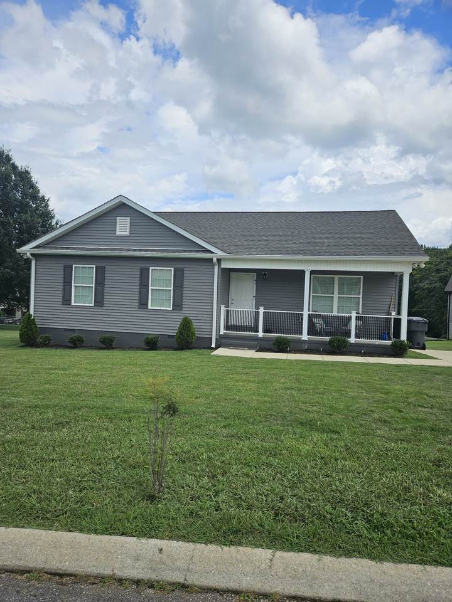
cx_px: 226
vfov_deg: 73.9
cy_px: 301
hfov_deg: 58.9
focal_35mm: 23
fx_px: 400
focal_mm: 5.4
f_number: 1.8
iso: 25
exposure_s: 1/3117
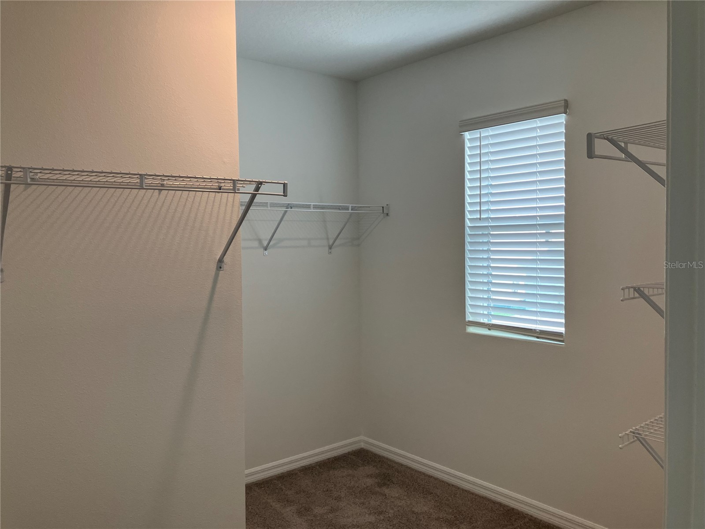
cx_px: 352
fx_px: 570
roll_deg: +2.0
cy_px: 264
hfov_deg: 63.4
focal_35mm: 28
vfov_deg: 49.7
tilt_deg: -2.4
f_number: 1.8
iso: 80
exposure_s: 1/120
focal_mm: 3.99
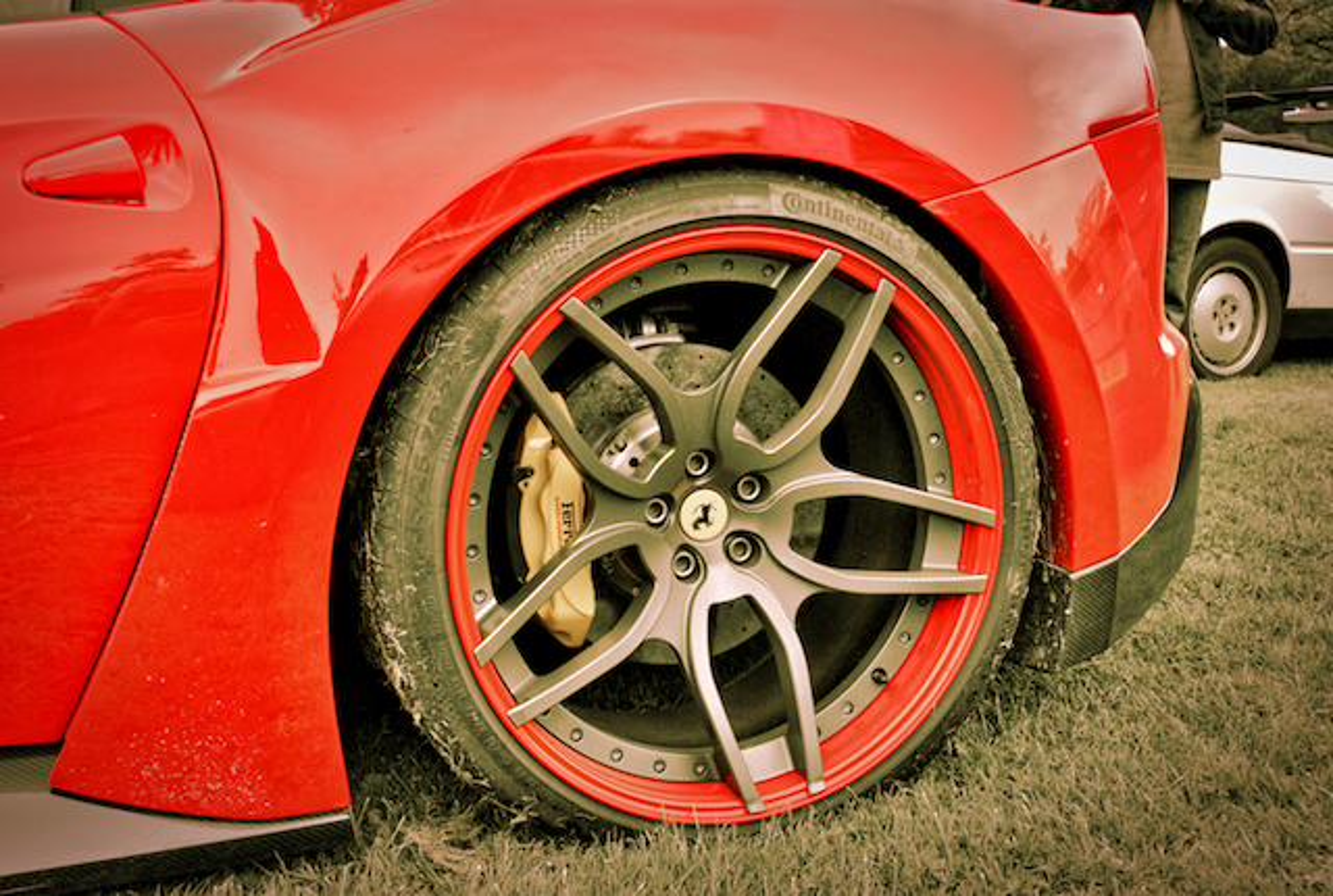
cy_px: 448
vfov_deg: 34.4
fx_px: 1447
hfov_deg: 49.4
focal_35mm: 39
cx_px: 666
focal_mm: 26
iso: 200
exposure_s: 1/160
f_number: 6.3
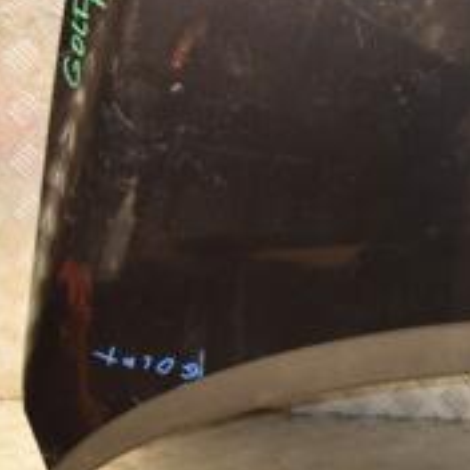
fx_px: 1405
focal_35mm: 91
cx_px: 665
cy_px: 69
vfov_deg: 18.7
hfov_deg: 17.4
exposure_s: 1/100
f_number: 5
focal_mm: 21
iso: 800
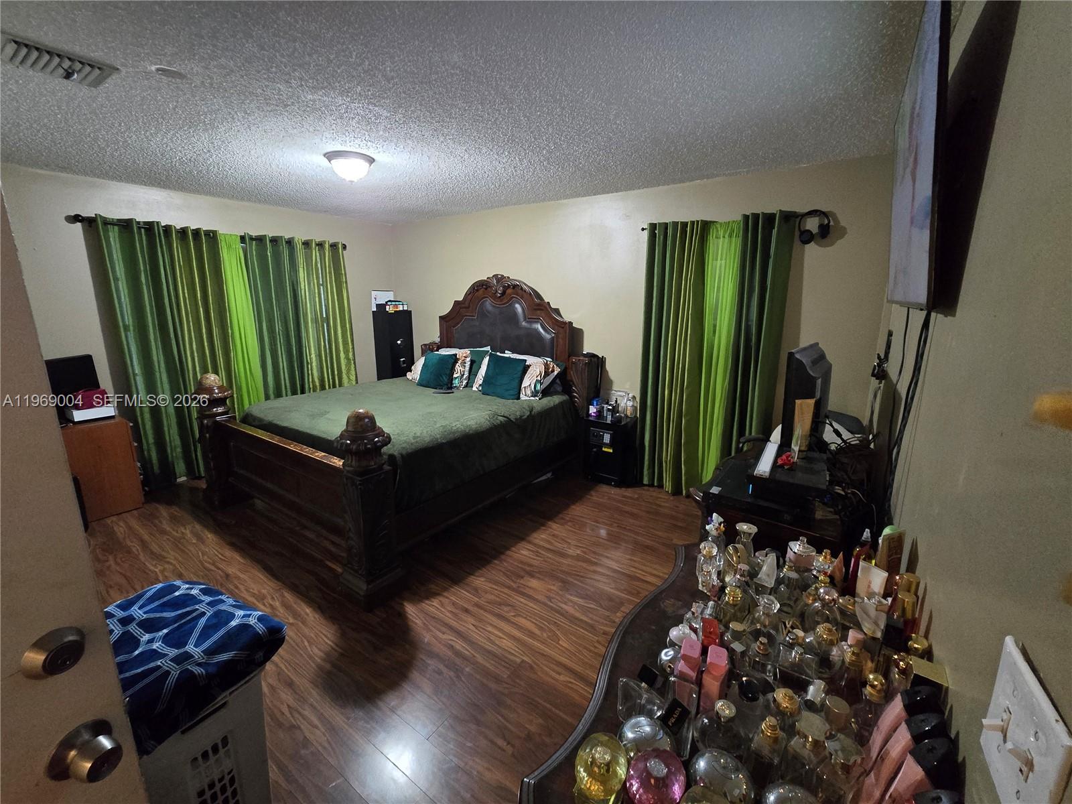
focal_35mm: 13
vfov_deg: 89.9
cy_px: 402
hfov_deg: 106.2
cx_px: 536
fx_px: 403
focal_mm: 2.2
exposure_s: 1/30
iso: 1250
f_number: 2.2
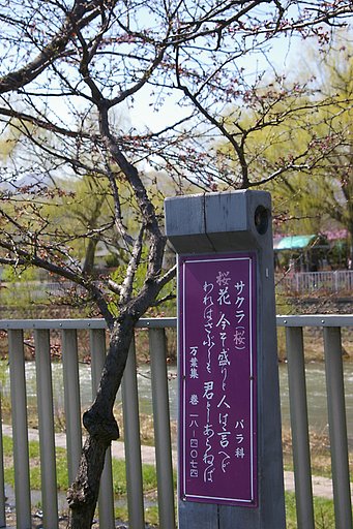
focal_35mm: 68
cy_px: 264
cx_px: 176
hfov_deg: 20.1
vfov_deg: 29.9
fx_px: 993
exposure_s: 1/160
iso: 200
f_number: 8
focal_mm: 45
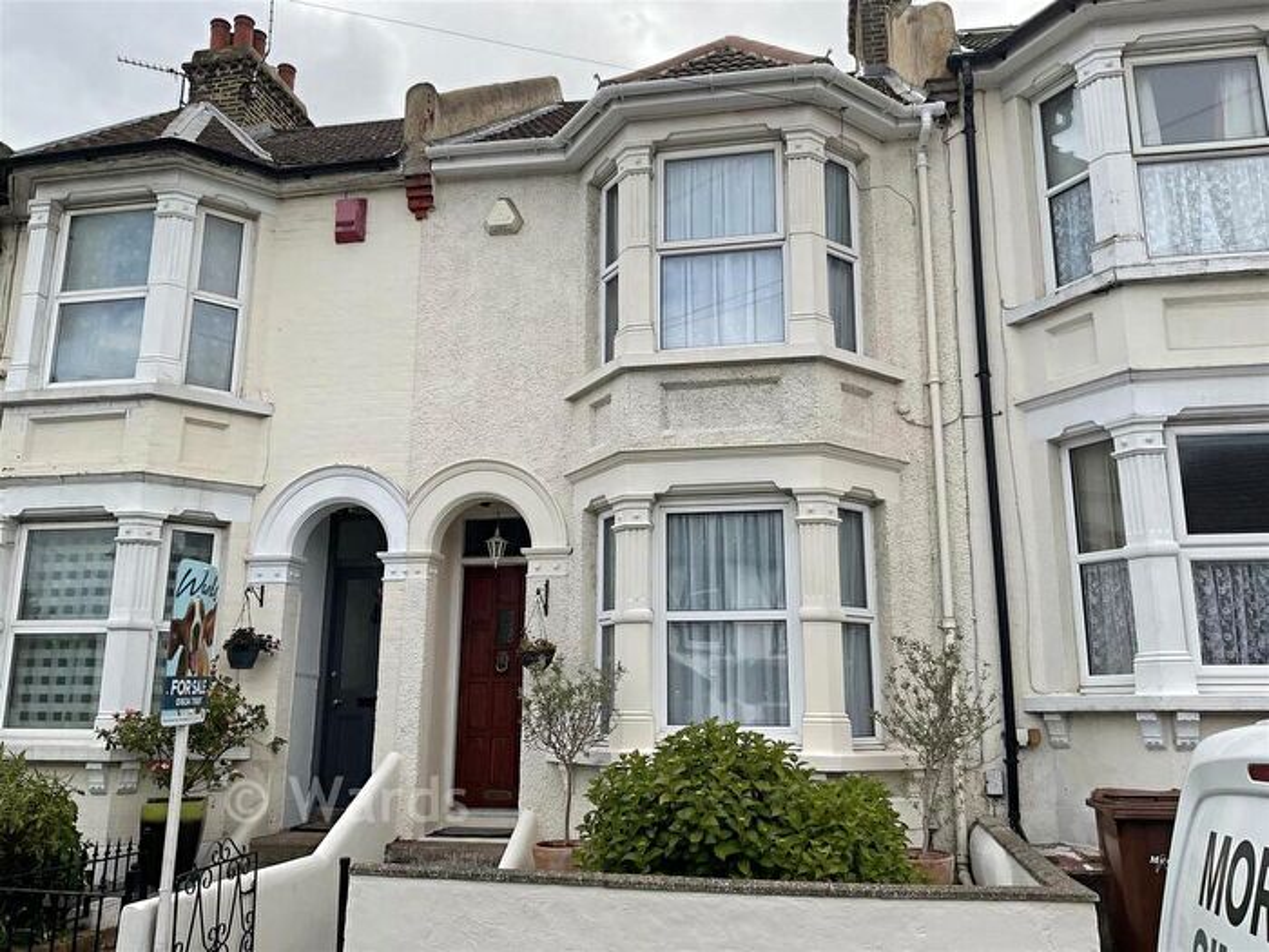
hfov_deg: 61.7
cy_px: 476
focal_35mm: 29
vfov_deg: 48.2
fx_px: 1063
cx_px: 634
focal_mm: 3
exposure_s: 1/997
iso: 16
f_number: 1.8
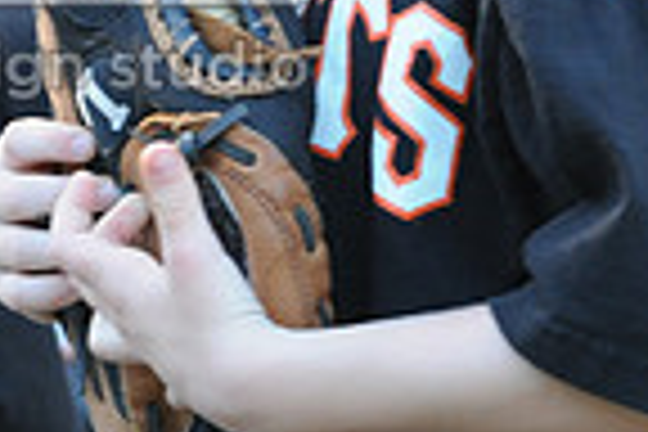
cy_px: -97
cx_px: -176
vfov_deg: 0.8
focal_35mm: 1812
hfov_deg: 1.1
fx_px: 32613
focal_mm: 300
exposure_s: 1/320
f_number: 4
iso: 800
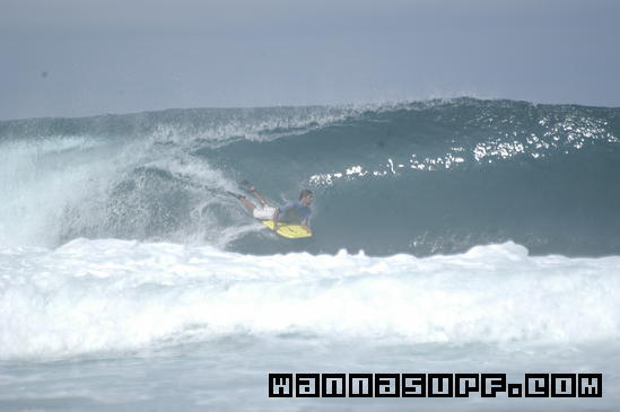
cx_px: 310
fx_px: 7743
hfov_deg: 4.6
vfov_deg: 3.0
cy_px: 206
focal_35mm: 450
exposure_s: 1/2500
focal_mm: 300
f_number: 6.3
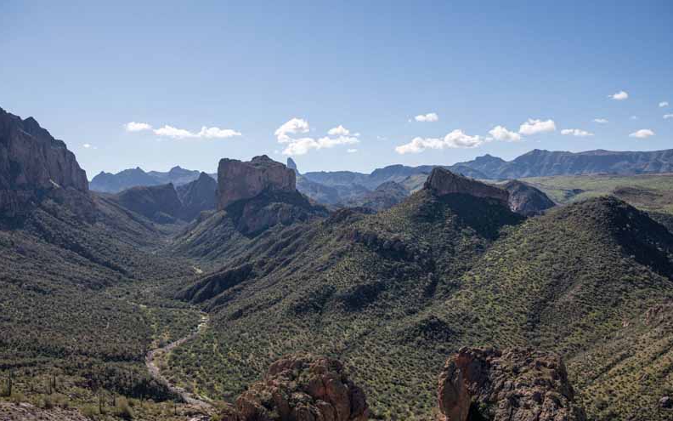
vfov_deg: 36.7
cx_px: 336
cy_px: 226
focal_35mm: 35
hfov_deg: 56.0
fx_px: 633
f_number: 5.6
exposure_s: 1/800
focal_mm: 33.5
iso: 100
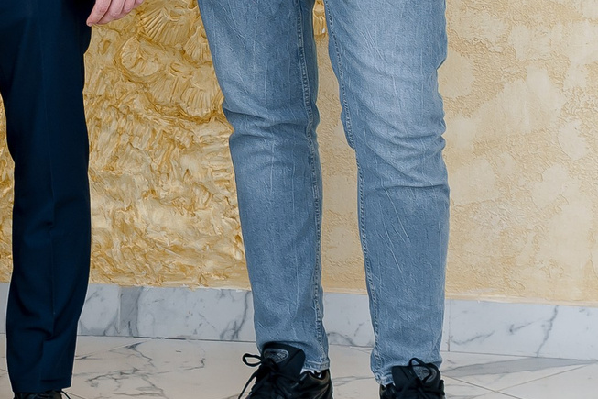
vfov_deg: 8.1
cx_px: -134
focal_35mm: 167
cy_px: -173
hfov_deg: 12.0
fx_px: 2773
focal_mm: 38
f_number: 5
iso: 200
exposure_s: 1/125
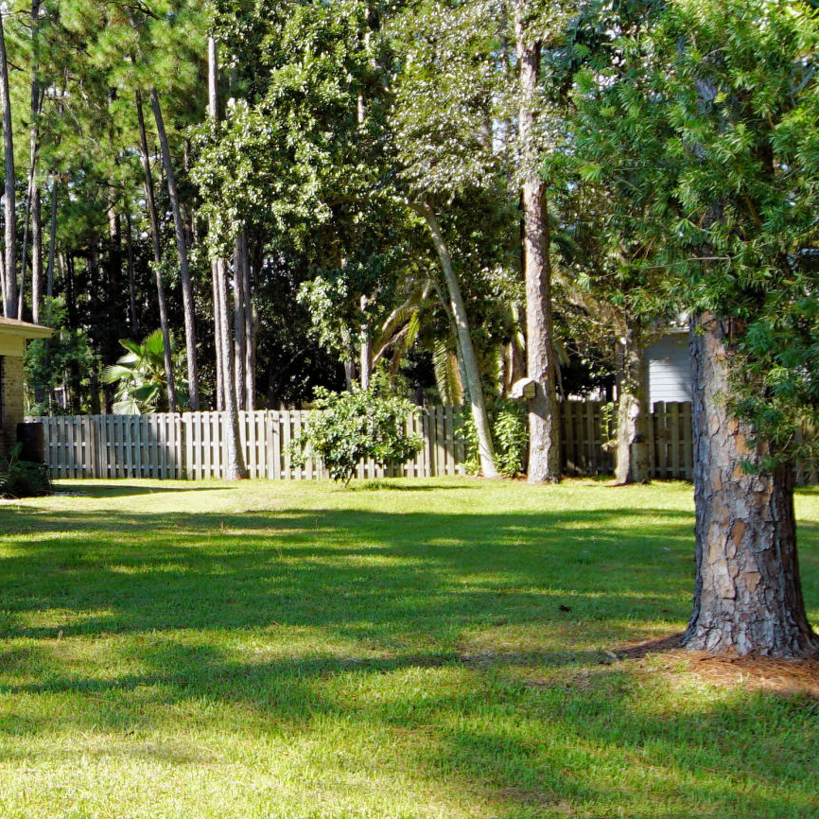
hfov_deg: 30.6
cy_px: 392
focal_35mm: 53
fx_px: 1419
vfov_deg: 32.2
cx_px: 59
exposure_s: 1/80
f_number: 6.3
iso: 100
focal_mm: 12
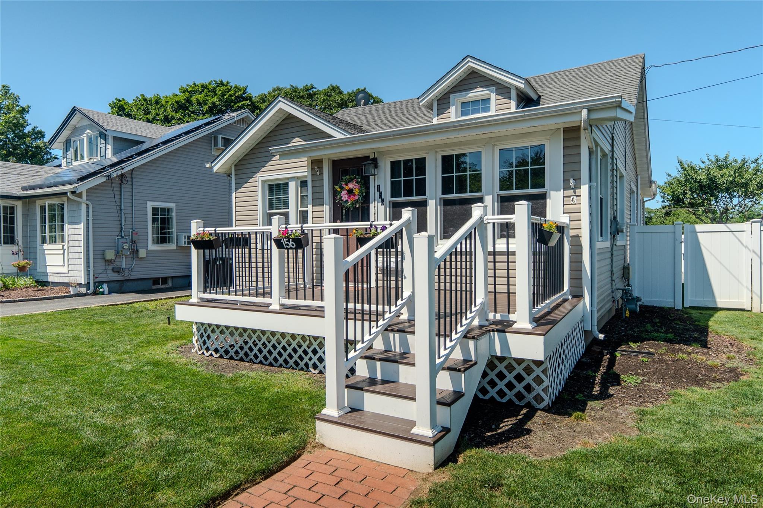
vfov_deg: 53.1
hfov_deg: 73.7
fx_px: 509
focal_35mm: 24
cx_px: 382
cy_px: 254
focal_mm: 16
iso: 100
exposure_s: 1/125
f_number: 5.6
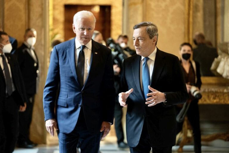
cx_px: 114
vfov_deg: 11.1
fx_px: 789
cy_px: 76
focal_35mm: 124
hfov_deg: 16.5
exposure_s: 1/250
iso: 3200
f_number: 2.8
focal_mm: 124
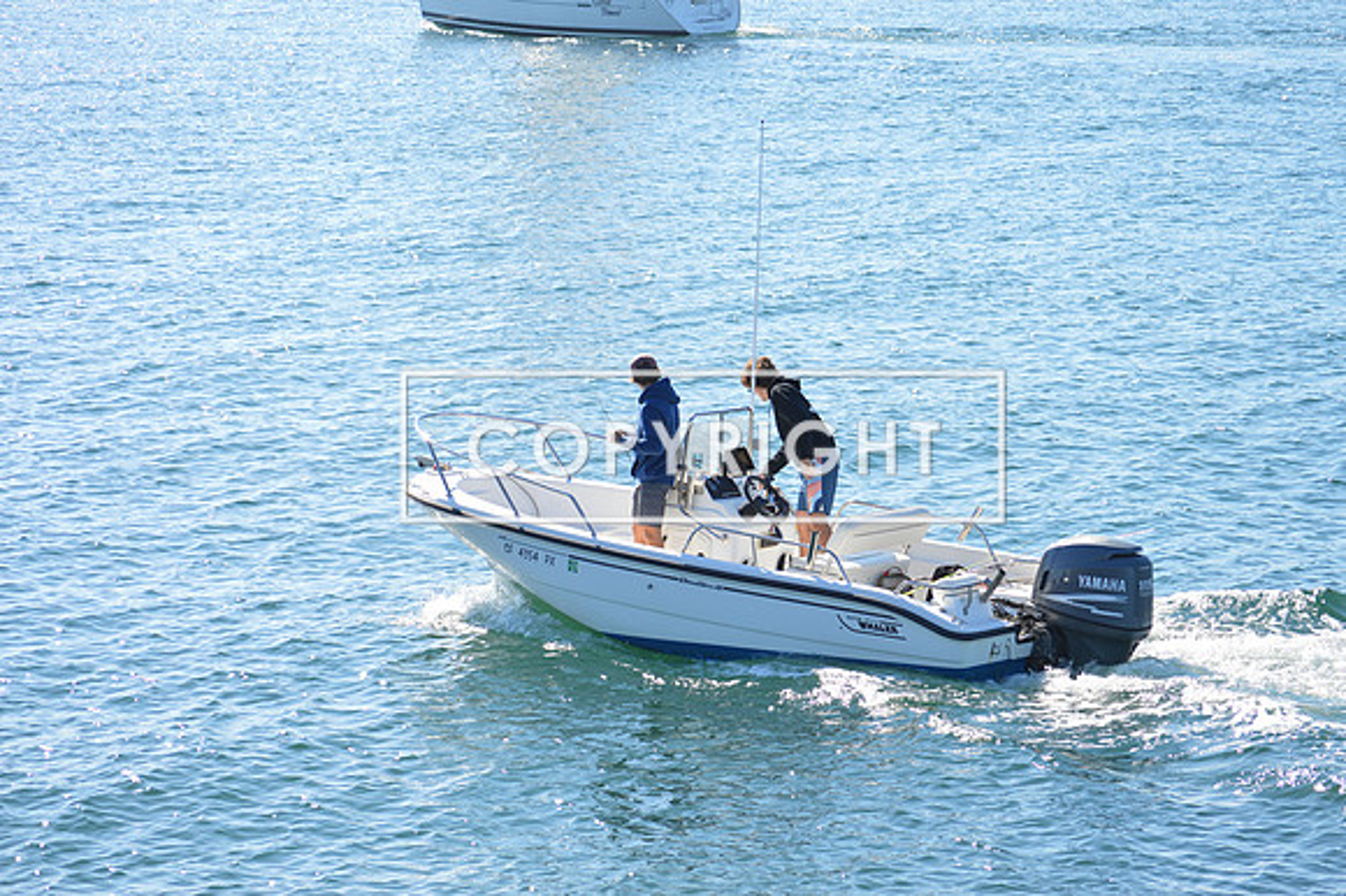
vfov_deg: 10.6
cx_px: 673
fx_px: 4820
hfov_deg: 15.9
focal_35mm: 129
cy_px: 448
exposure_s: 1/250
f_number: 8
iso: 100
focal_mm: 86
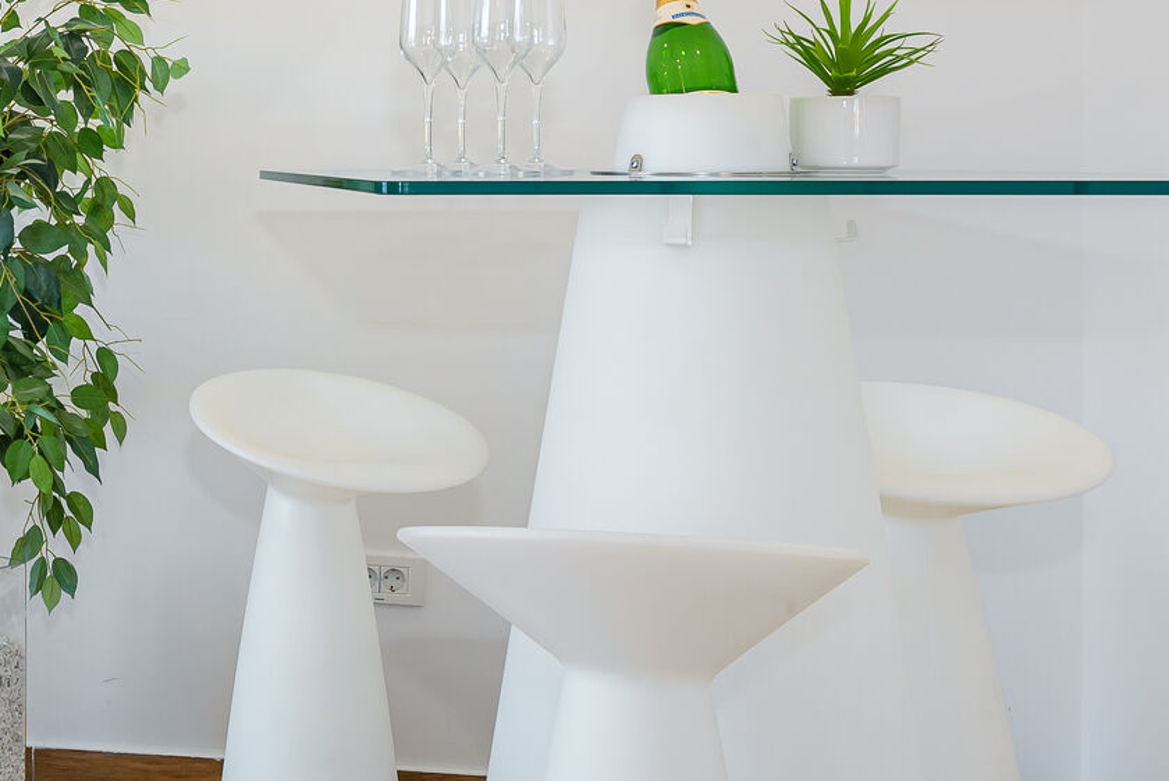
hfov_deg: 33.3
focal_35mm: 50
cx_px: -189
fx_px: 1624
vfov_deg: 26.6
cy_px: 173
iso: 100
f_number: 10
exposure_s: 1/20
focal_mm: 15
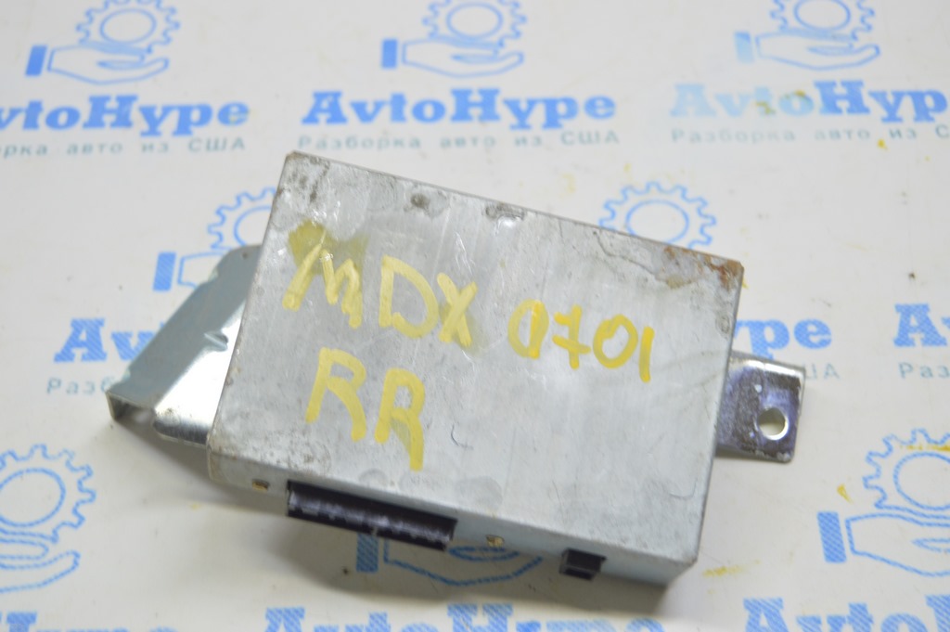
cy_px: 316
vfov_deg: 21.5
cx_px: 475
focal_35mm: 63
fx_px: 1661
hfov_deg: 31.9
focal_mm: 42
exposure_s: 1/20
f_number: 5.6
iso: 400
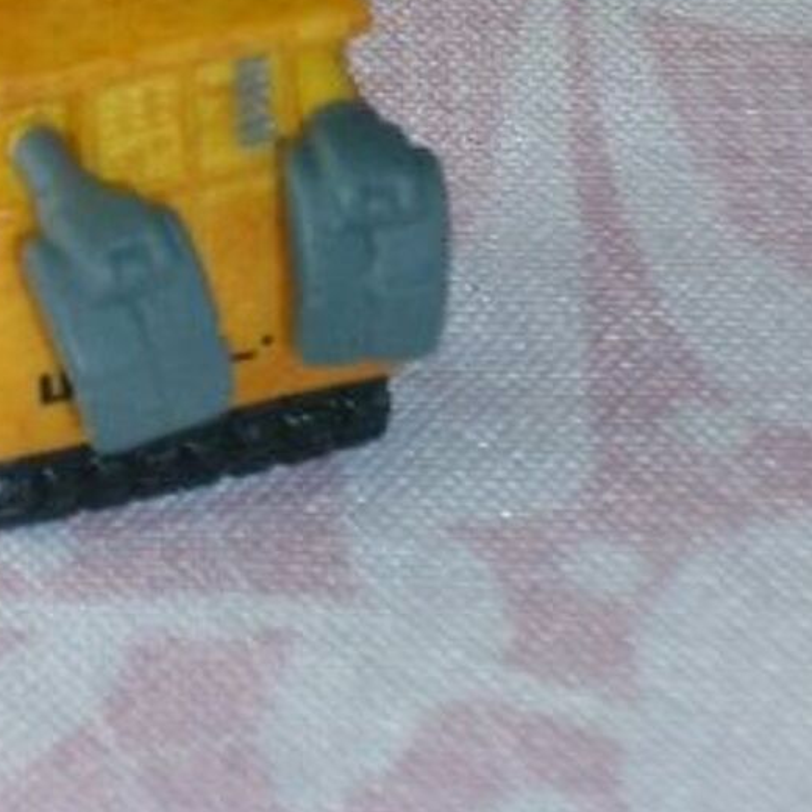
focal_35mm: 229
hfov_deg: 7.6
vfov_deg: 7.6
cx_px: 84
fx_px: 6077
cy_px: 155
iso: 400
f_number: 5.6
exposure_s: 1/200
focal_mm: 18
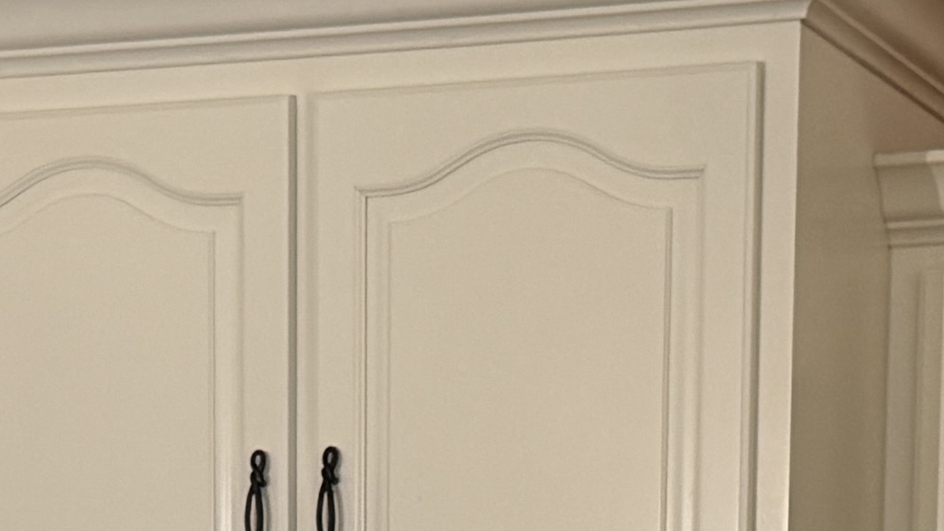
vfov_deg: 7.9
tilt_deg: -5.7
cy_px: 1251
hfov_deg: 15.0
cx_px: 489
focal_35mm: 143
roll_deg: -0.9
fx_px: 3579
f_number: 1.78
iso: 200
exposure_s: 1/60
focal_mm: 6.76
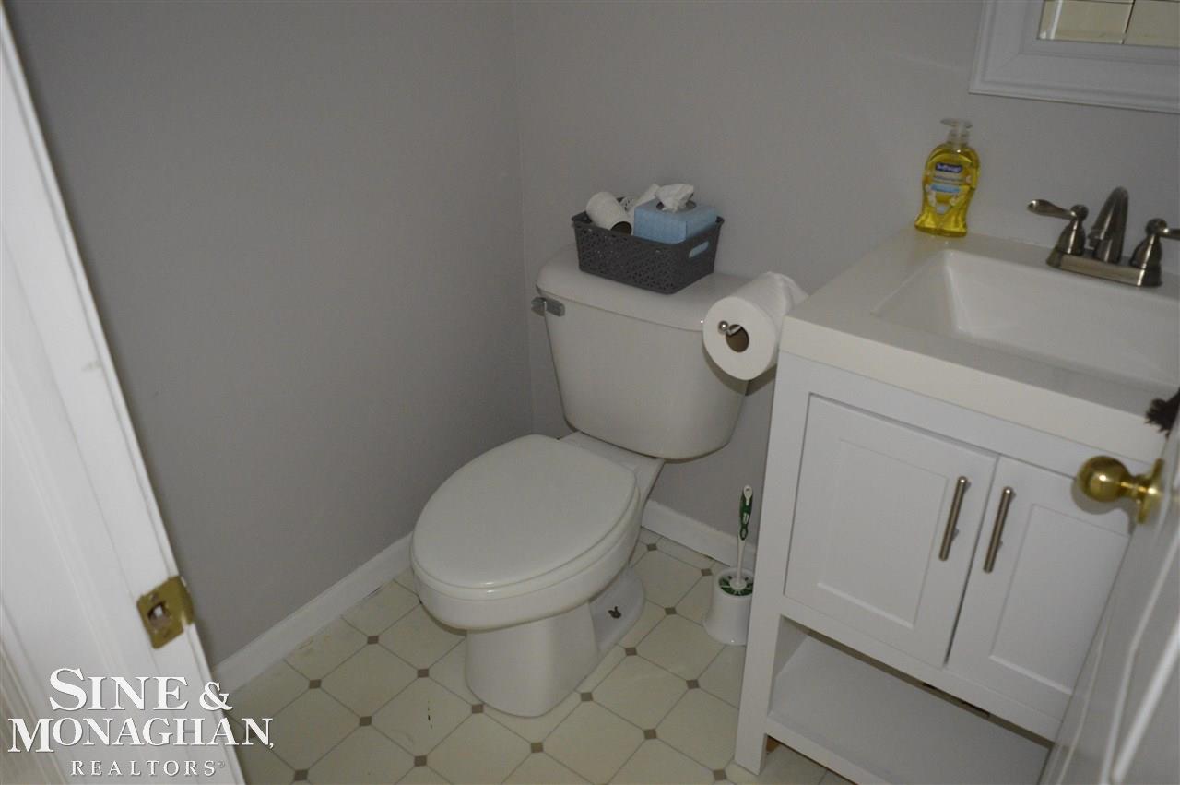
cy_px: 392
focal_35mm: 27
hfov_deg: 67.4
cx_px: 590
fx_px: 884
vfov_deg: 47.8
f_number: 3.5
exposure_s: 1/60
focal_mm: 18
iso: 2500
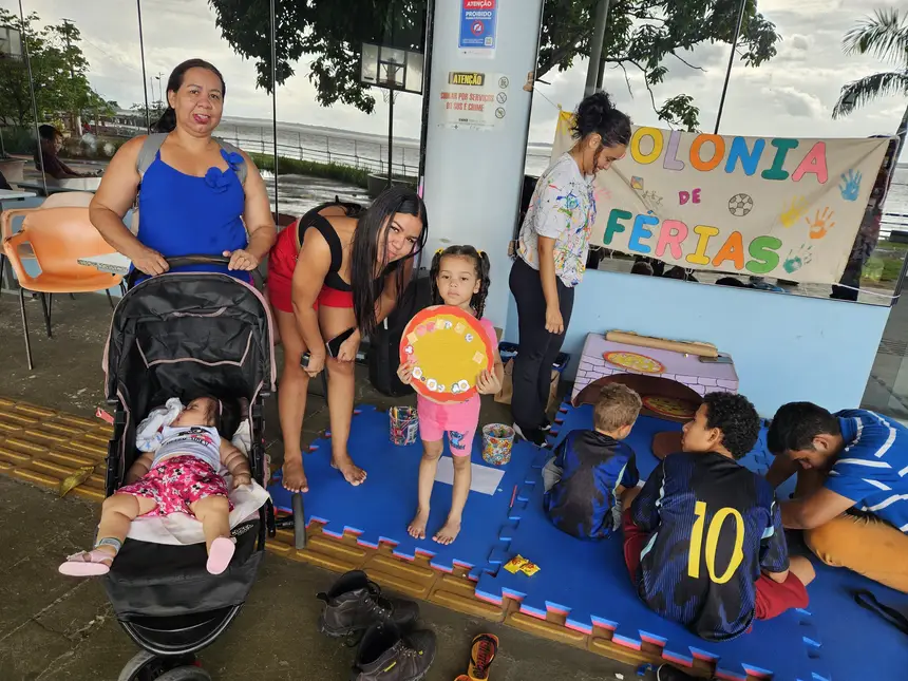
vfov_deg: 58.9
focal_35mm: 23
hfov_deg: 73.9
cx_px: 454
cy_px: 340
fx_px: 603
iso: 32
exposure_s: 1/180
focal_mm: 5.4
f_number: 1.8
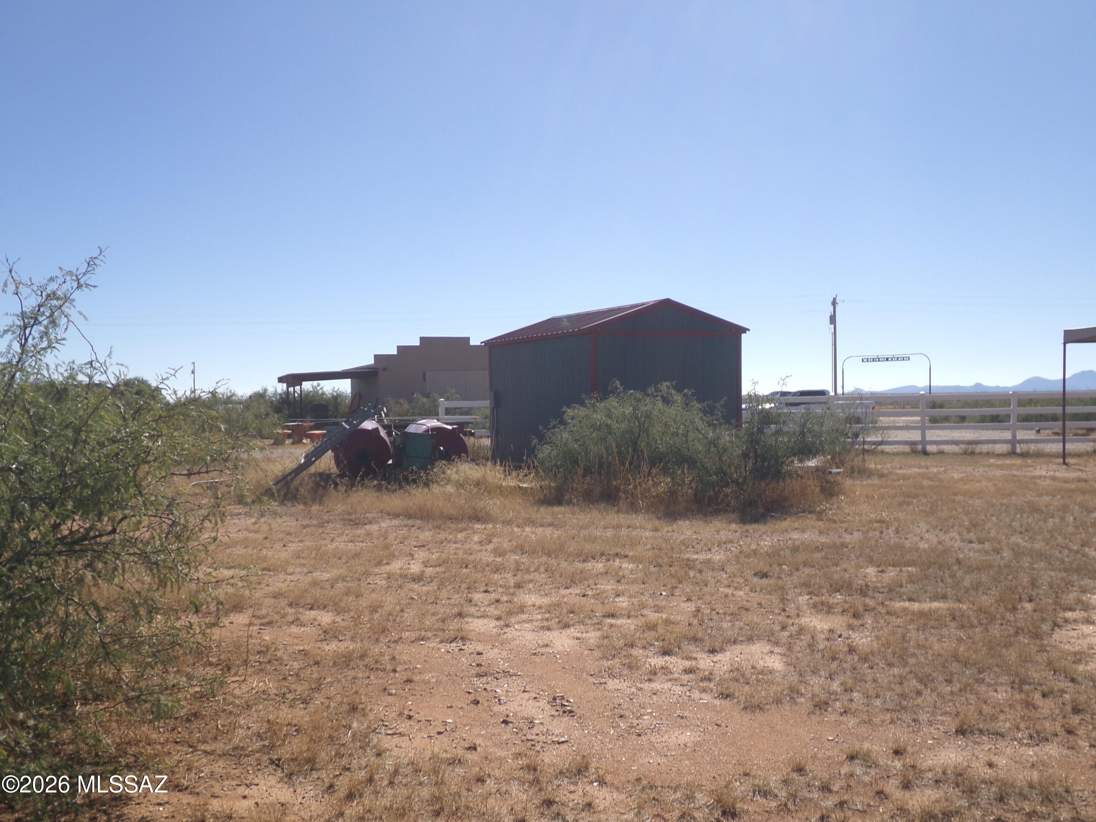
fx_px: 1171
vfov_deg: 38.7
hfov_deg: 50.1
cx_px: 548
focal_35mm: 37
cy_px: 411
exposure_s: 1/140
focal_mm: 6.6
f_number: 11.85
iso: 100
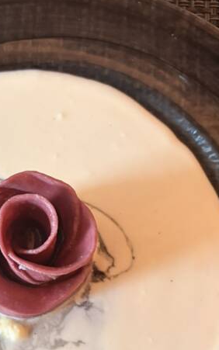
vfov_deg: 36.1
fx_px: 525
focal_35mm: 55
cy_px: 259
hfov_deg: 23.2
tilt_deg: -78.4
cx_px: 40
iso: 500
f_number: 1.6
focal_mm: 5.96
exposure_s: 1/40
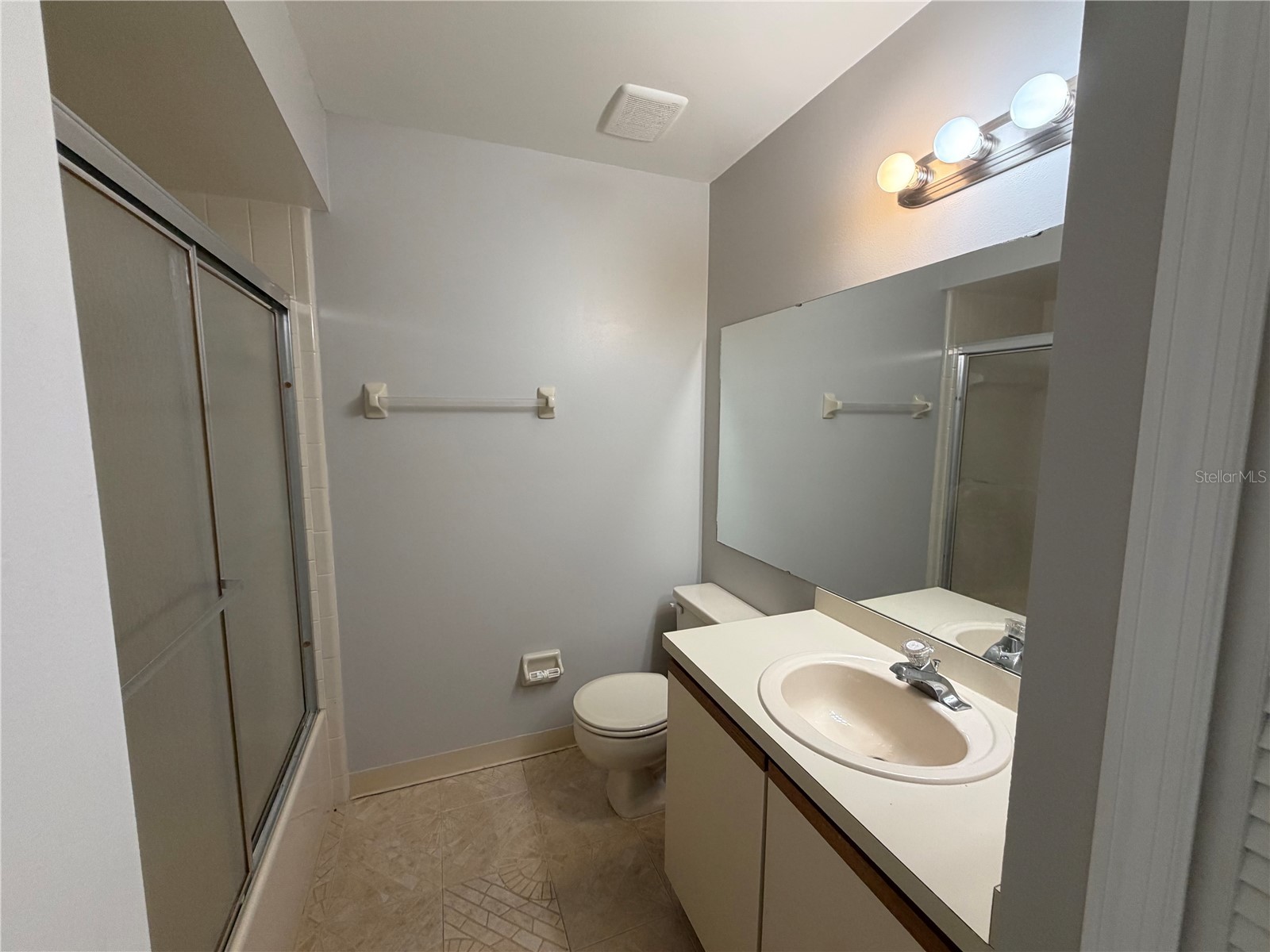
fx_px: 514
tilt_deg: -4.3
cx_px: 635
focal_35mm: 14
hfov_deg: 102.1
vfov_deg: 85.7
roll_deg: -1.0
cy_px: 476
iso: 160
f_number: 2.2
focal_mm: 2.22
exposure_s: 1/60
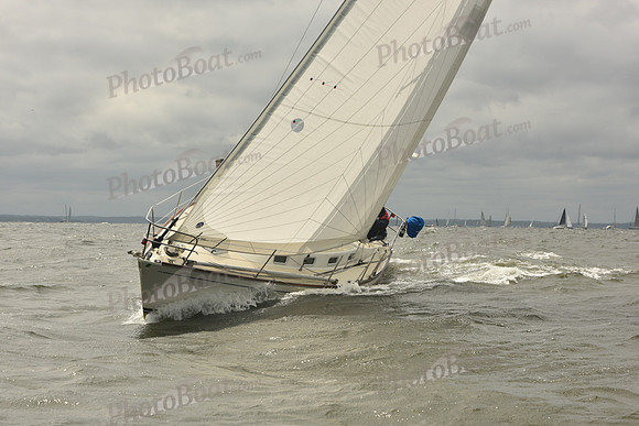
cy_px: 213
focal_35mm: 85
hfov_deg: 23.9
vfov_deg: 16.1
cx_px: 320
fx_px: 1509
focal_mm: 85
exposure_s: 1/1600
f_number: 10
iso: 320
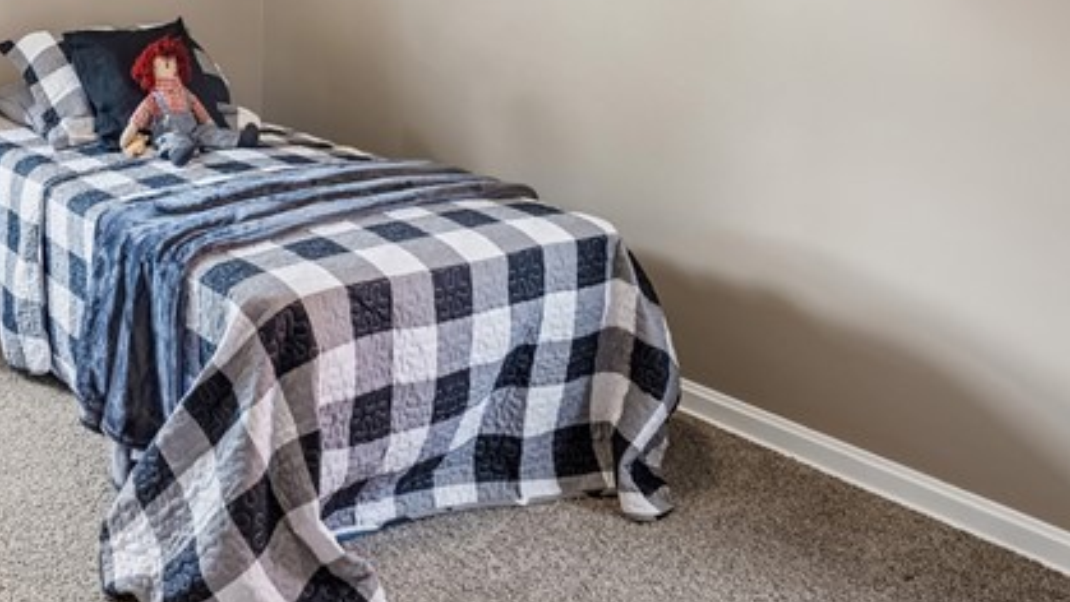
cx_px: 171
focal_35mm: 38
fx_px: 1078
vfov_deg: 27.8
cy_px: -97
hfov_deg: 48.8
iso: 200
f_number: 5.6
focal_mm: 14
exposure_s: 1/8
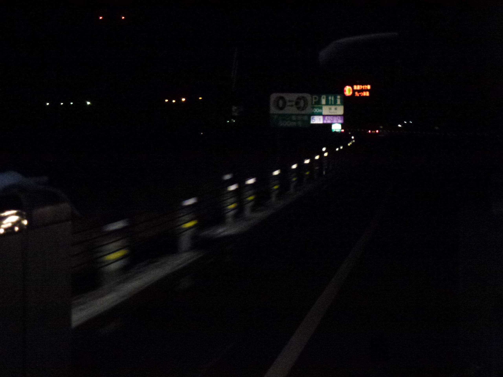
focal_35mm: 121
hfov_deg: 16.3
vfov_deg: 12.2
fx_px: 1758
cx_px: 252
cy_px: 188
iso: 1600
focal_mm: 21.7
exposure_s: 1/15
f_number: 5.1
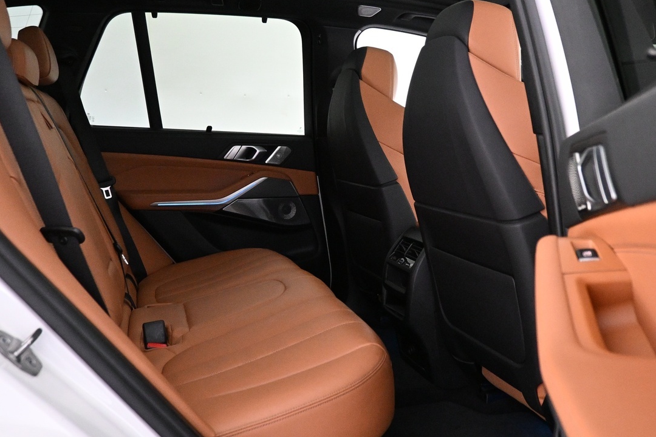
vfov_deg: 36.8
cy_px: 200
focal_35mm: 36
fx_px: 656
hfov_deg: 52.9
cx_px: 375
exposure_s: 1/60
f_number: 3.5
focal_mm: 16
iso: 4000
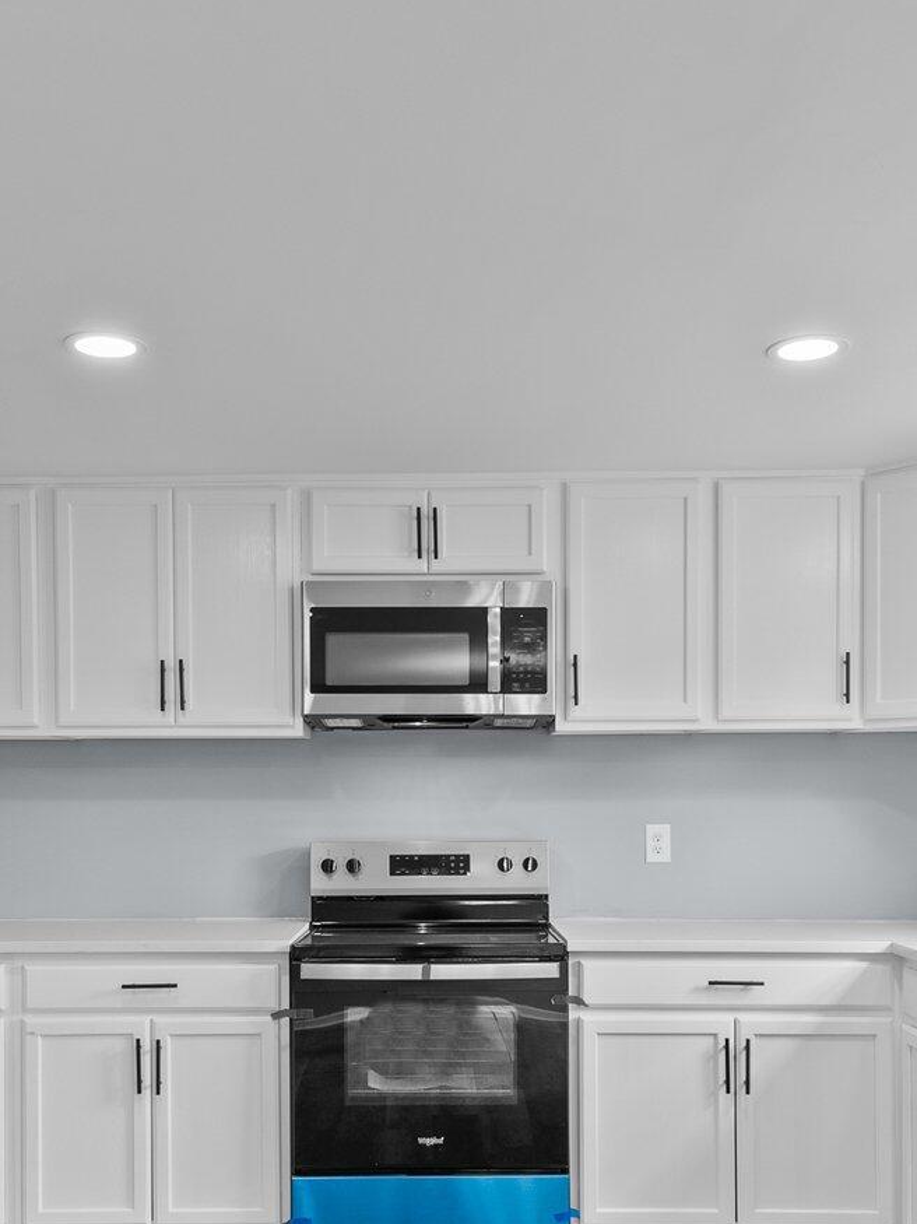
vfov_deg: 50.4
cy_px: 816
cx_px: 425
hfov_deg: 39.6
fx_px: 1272
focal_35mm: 36
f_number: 4
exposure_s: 1/50
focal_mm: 16
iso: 400
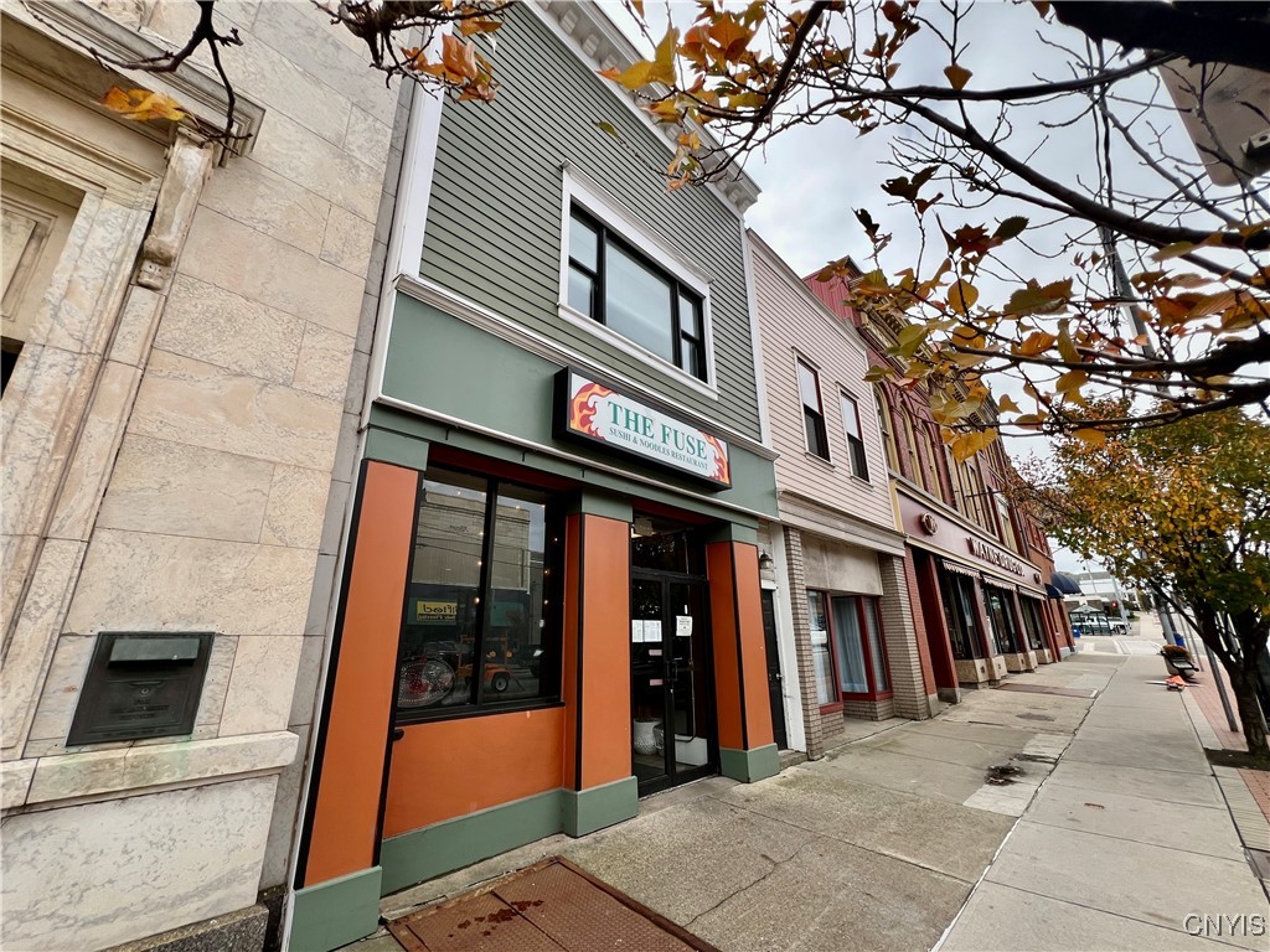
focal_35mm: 13
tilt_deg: +20.6
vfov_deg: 89.9
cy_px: 476
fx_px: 477
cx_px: 635
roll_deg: -0.4
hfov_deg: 106.2
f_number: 1.8
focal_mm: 1.57
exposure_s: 1/348
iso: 32
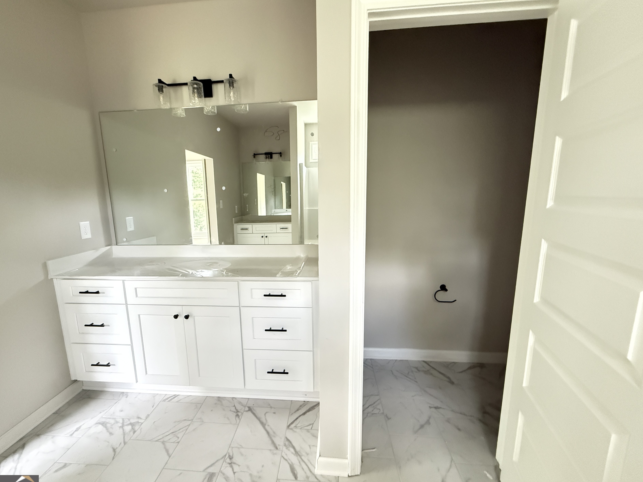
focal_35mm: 15
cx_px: 306
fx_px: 279
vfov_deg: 81.7
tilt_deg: -10.0
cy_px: 243
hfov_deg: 98.1
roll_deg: +0.7
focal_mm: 2.22
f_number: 2.2
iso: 1250
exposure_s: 1/60
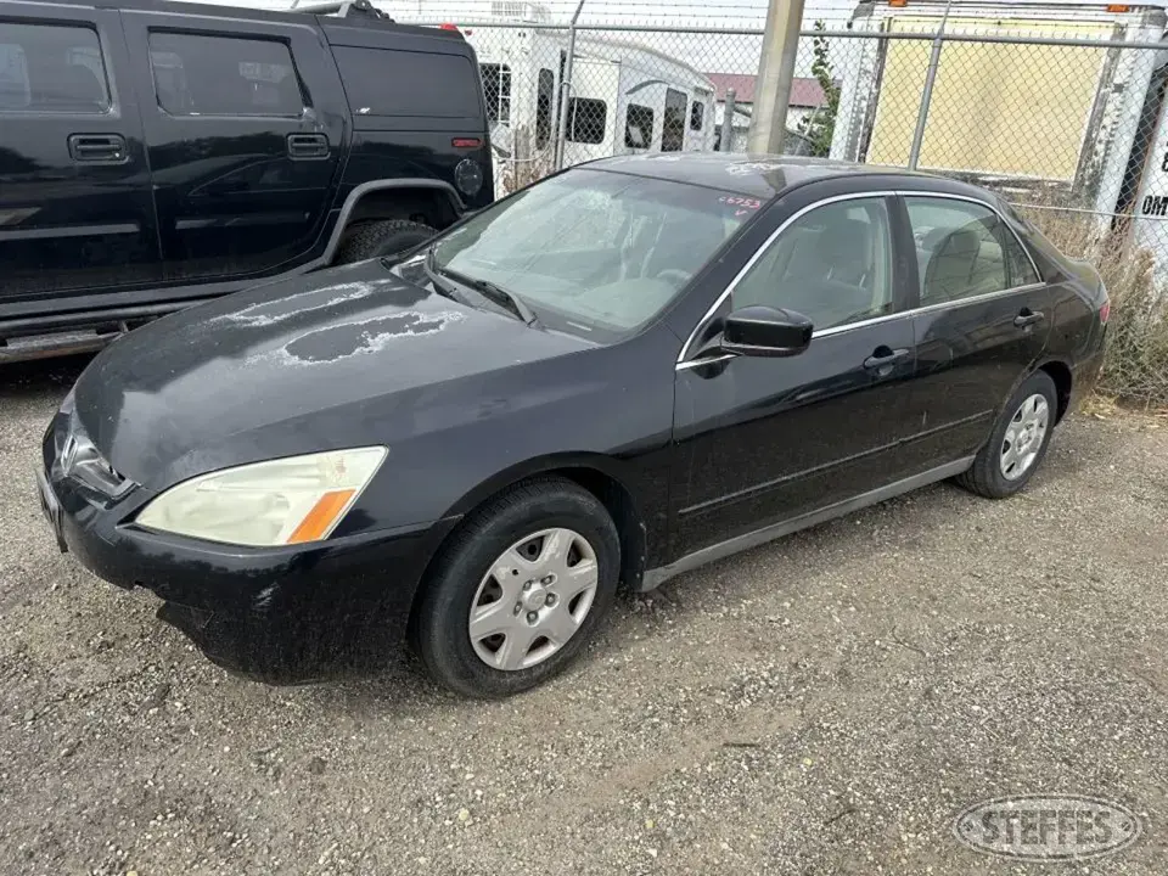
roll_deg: -2.8
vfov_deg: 56.8
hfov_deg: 71.6
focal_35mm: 24
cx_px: 584
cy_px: 438
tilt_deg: -20.8
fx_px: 810
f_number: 1.78
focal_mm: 6.86
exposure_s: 1/2070
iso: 80
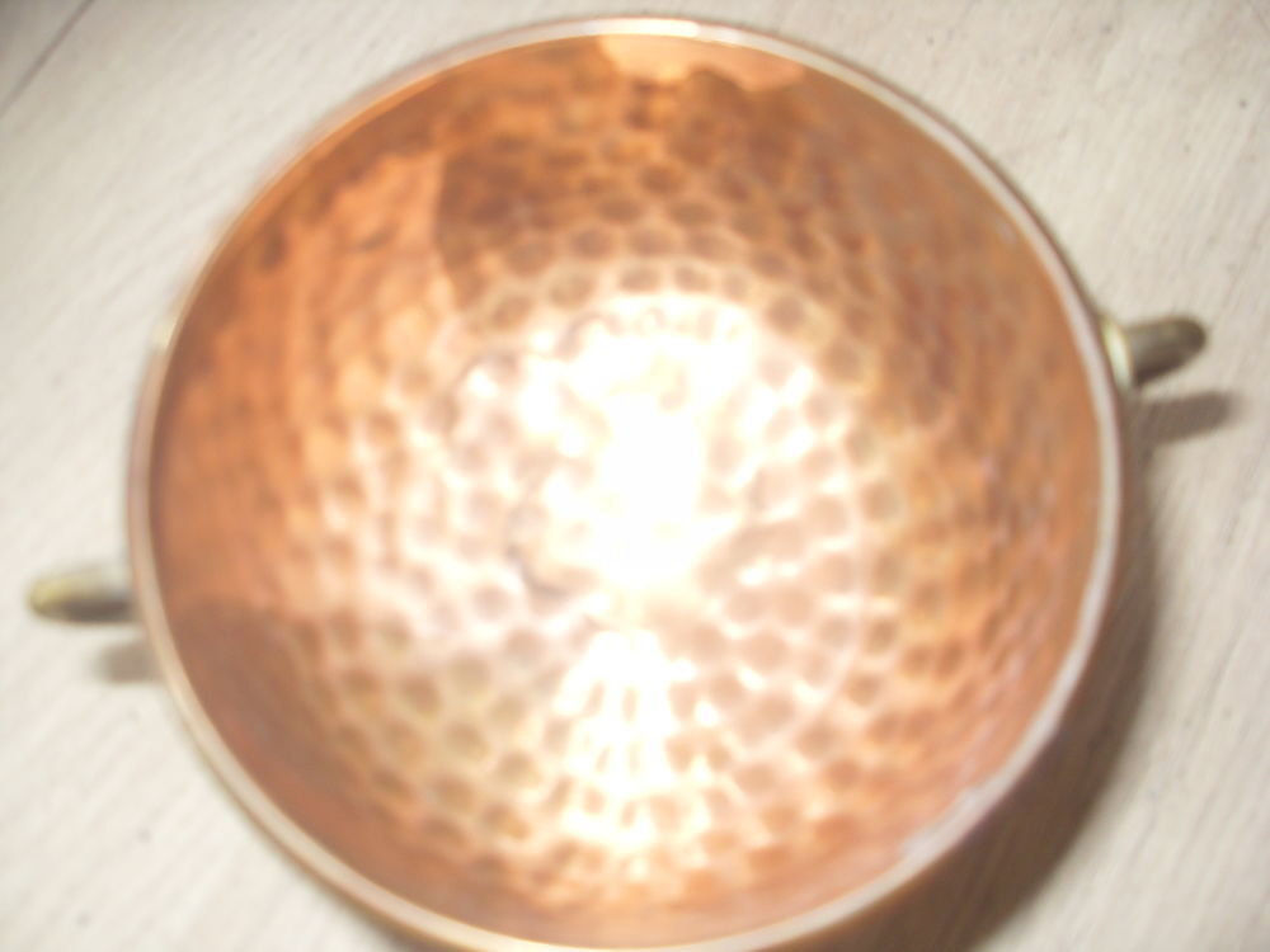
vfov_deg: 40.7
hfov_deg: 52.6
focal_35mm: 35
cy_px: 476
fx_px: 1284
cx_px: 635
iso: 100
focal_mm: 6.3
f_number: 2.8
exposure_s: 1/45
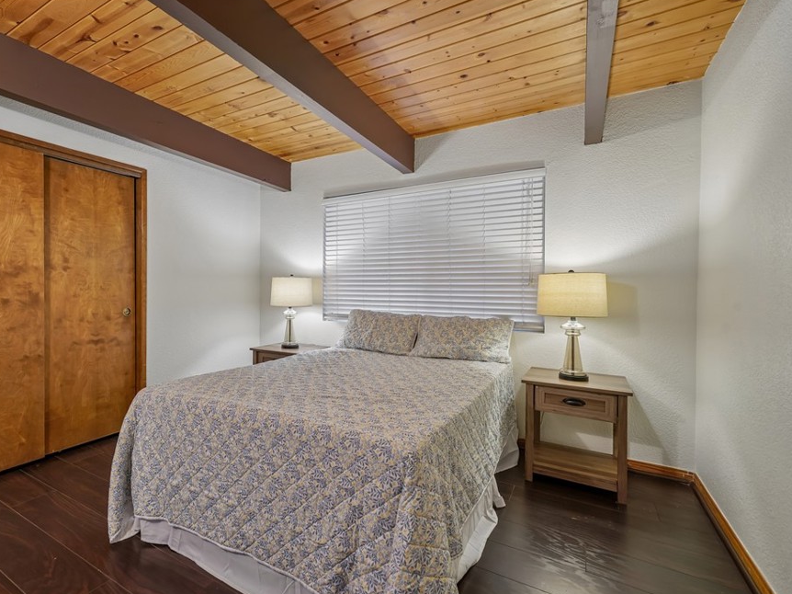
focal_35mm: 16
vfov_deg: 78.0
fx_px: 366
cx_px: 346
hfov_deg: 94.0
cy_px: 308
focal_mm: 14
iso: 400
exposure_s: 1/5
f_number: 8
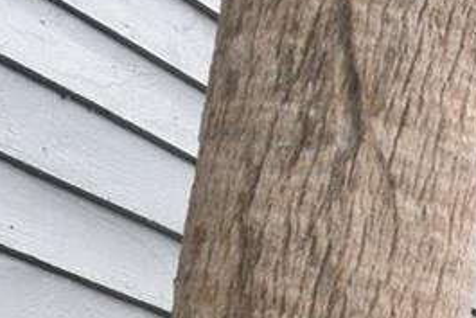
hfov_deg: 11.8
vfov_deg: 7.7
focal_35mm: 163
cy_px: 817
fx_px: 2156
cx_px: 815
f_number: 5.6
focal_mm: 18
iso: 280
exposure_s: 1/250
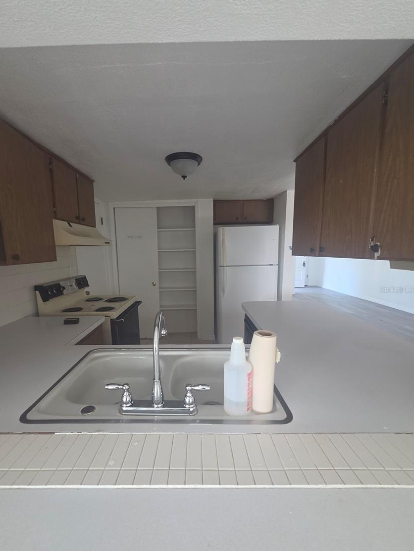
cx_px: 193
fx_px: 223
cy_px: 289
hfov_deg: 85.6
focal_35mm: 14
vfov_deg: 102.0
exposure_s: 1/60
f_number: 2.2
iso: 200
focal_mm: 2.2
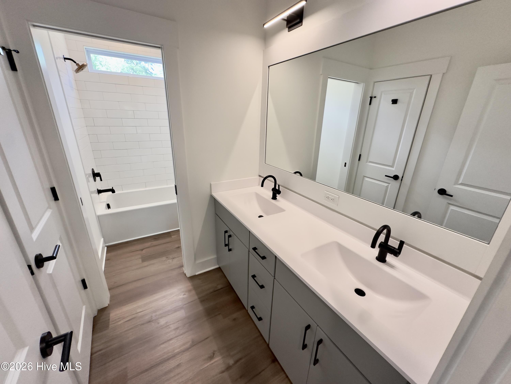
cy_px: 192
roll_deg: -1.8
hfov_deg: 102.1
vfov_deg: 85.7
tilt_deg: -19.9
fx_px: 207
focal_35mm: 14
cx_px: 256
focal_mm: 2.22
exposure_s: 1/120
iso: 250
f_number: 2.2
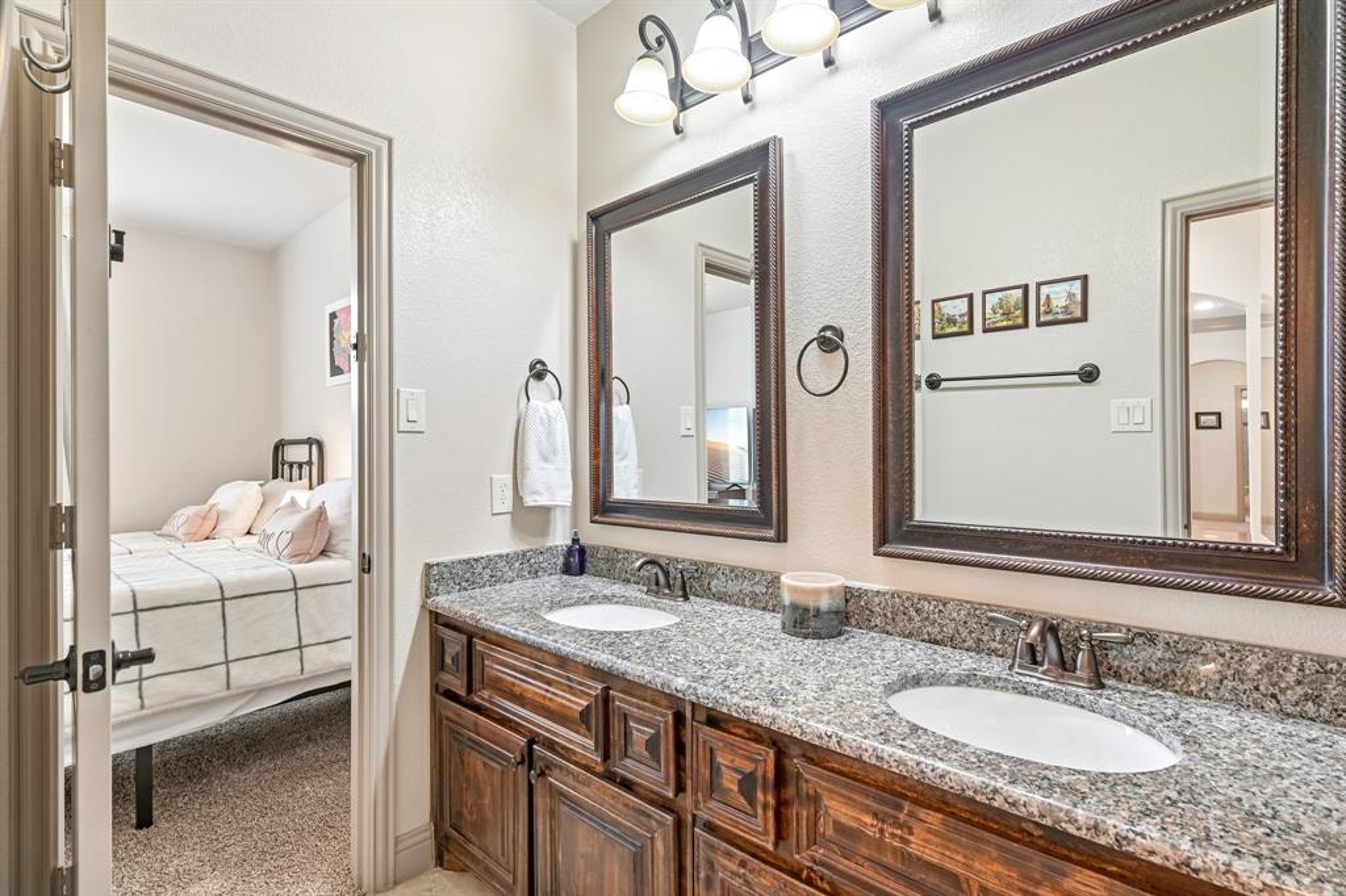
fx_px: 635
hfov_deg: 93.3
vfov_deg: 70.4
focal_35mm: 17
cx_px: 673
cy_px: 448
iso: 400
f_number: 8
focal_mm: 17
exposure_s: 1/6
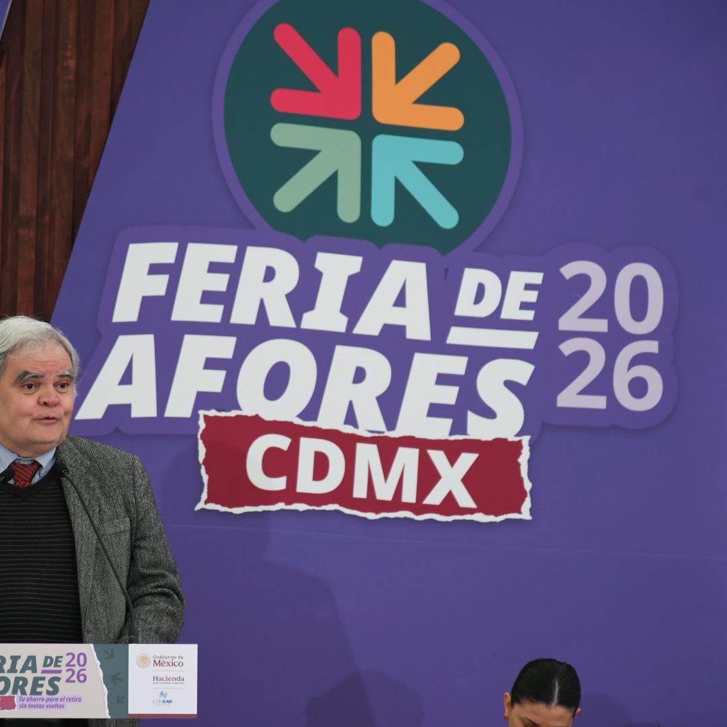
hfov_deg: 6.5
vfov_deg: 6.5
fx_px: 6392
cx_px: 319
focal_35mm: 269
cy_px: 363
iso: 1000
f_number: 5.6
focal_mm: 140
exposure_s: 1/100
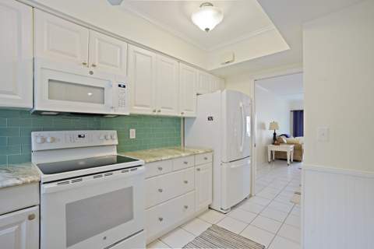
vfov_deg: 73.7
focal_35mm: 16
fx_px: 166
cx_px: 187
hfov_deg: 96.7
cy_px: 124
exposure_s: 1/30
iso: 12800
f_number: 8
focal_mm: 16
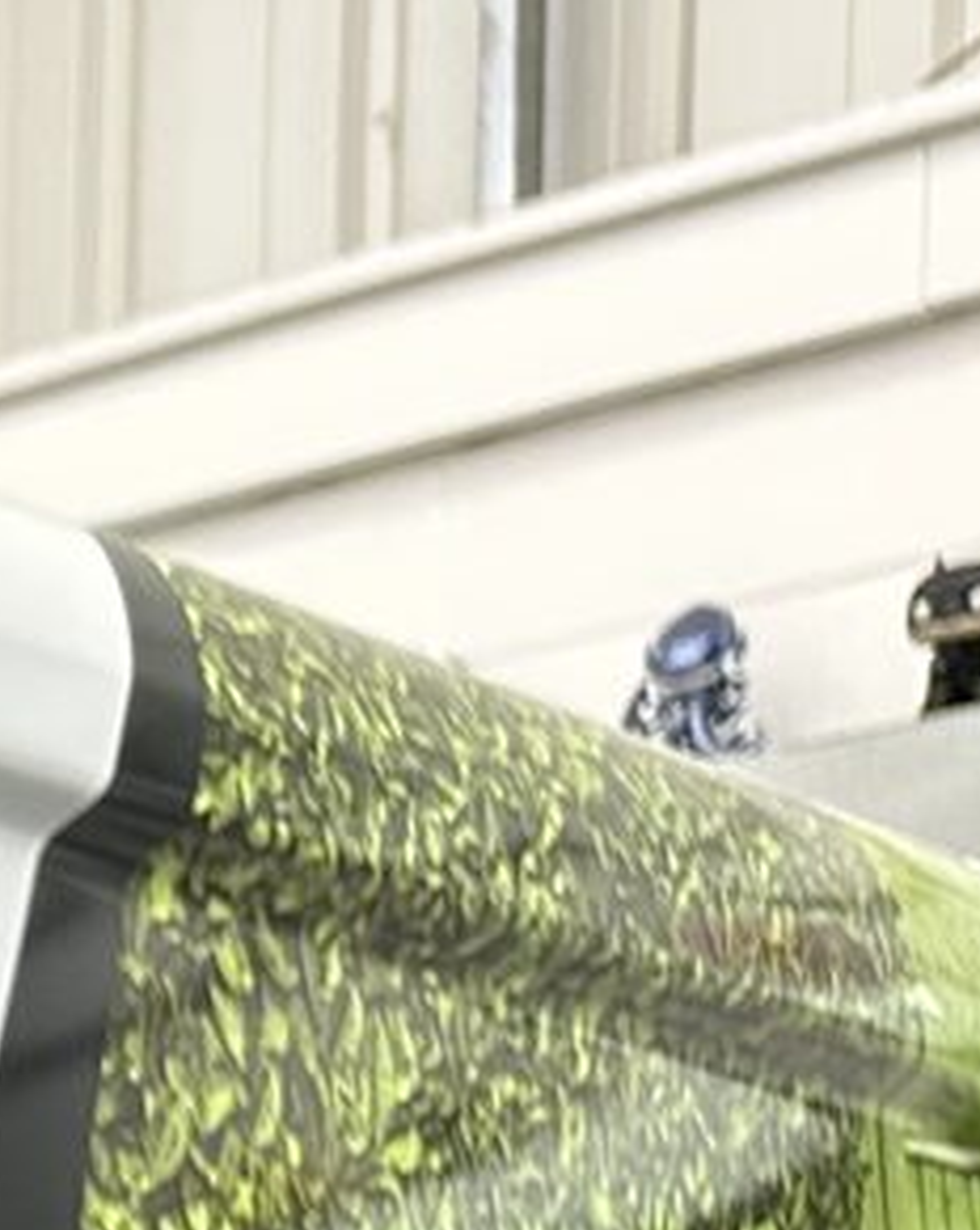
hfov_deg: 9.0
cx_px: -2197
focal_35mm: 129
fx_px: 4687
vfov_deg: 12.9
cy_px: 2494
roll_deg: +0.9
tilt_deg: -5.0
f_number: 1.78
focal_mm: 6.86
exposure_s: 1/121
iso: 100
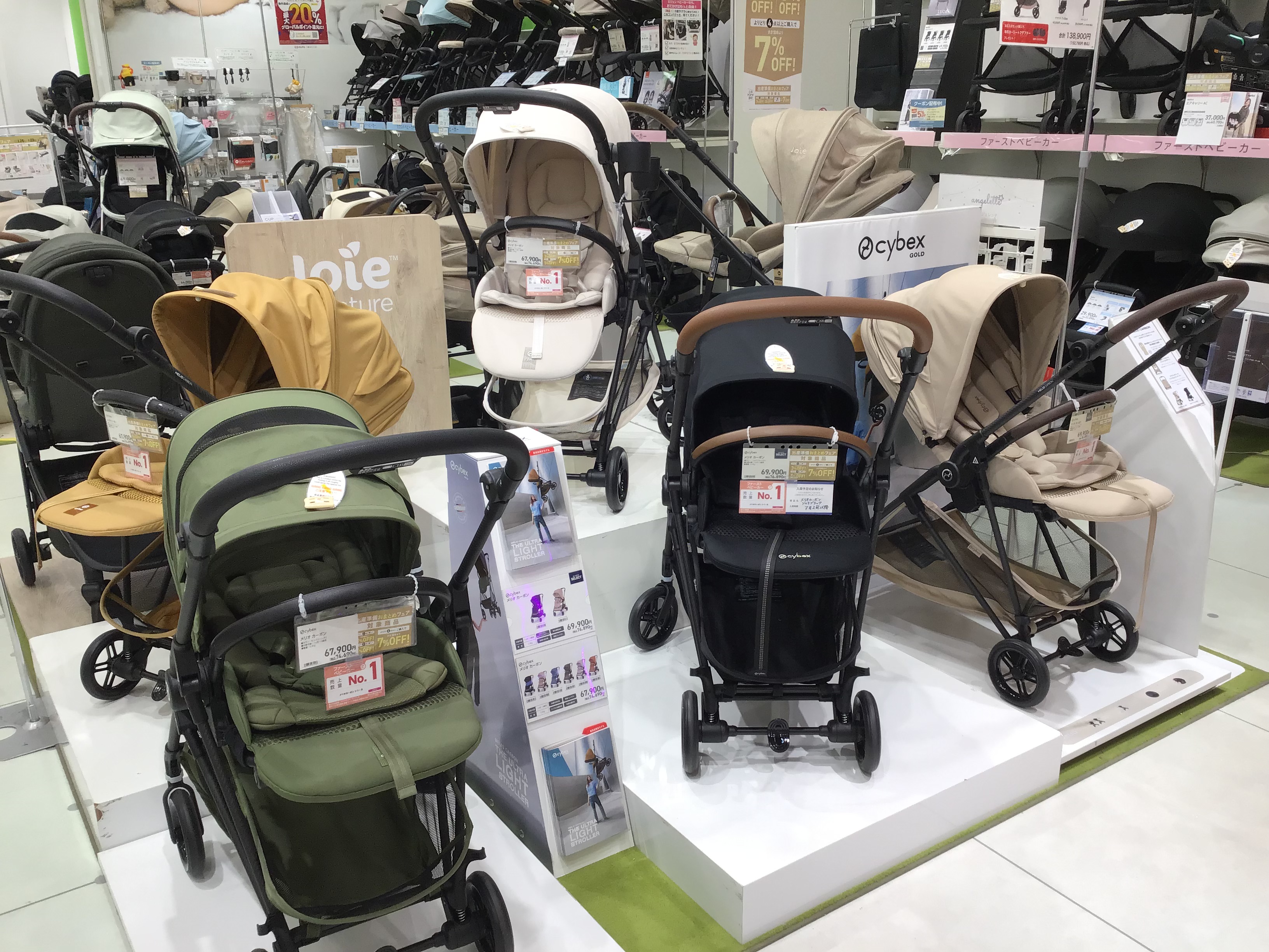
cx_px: 634
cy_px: 476
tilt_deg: -19.0
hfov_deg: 58.4
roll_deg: +0.1
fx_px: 1136
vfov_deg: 45.4
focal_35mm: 31
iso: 40
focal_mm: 3.3
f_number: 2.4
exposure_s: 1/100
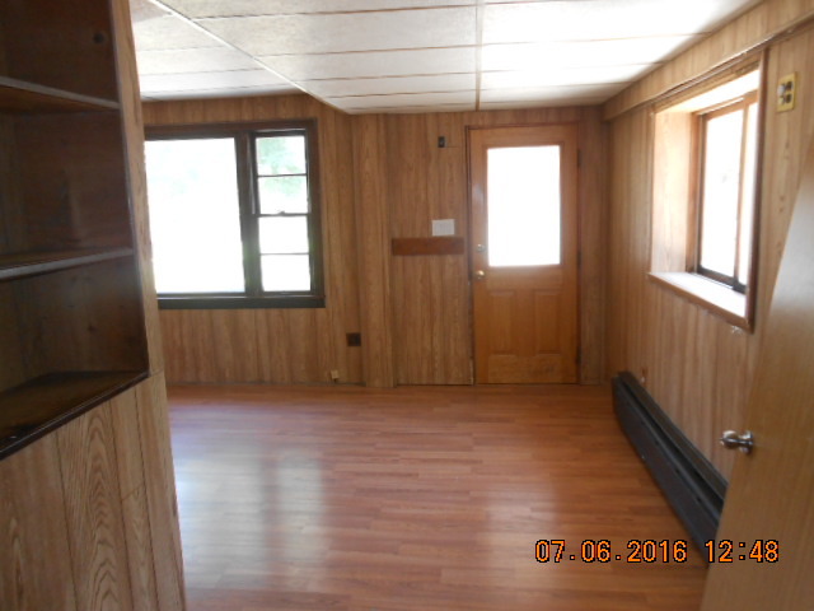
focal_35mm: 26
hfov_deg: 67.3
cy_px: 306
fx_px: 611
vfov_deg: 53.1
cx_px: 407
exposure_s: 1/30
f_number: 3.5
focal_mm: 4.6
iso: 250
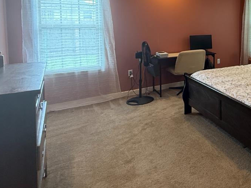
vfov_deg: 43.1
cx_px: 257
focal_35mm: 31
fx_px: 225
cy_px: 34
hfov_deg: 47.3
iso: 250
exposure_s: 1/60
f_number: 2.2
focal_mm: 2.22
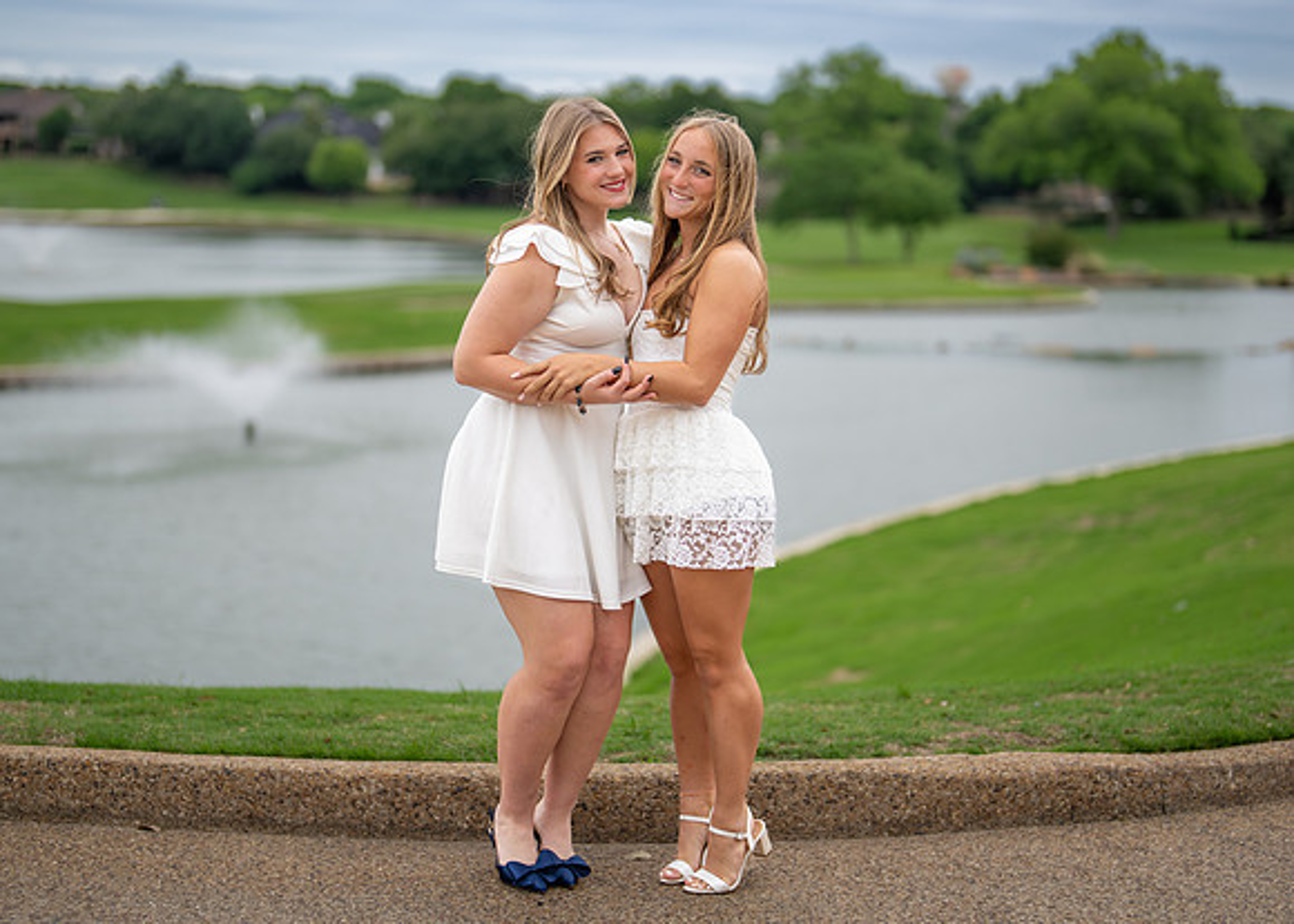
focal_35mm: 63
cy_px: 451
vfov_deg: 22.6
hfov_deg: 31.2
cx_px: 630
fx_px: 2314
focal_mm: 50
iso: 100
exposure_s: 1/2500
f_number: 1.2
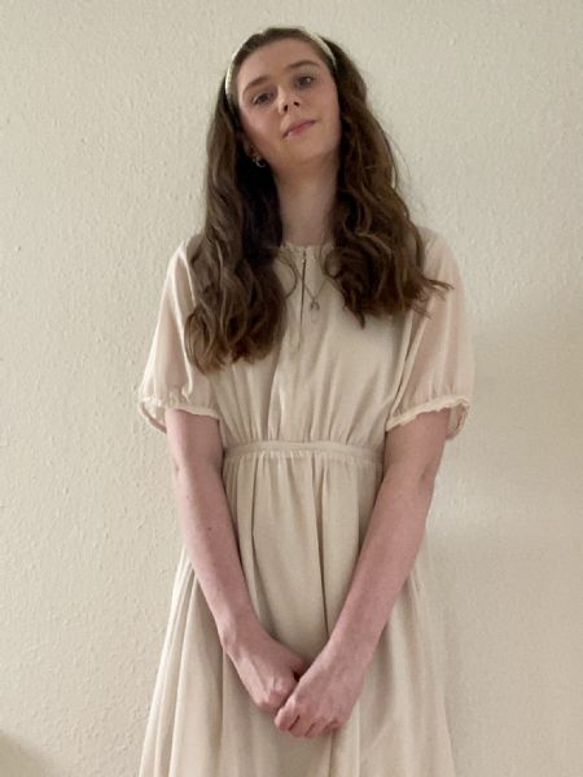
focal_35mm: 30
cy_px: 388
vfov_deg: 60.0
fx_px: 674
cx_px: 292
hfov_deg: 46.8
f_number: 2.2
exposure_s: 1/60
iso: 160
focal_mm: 2.71
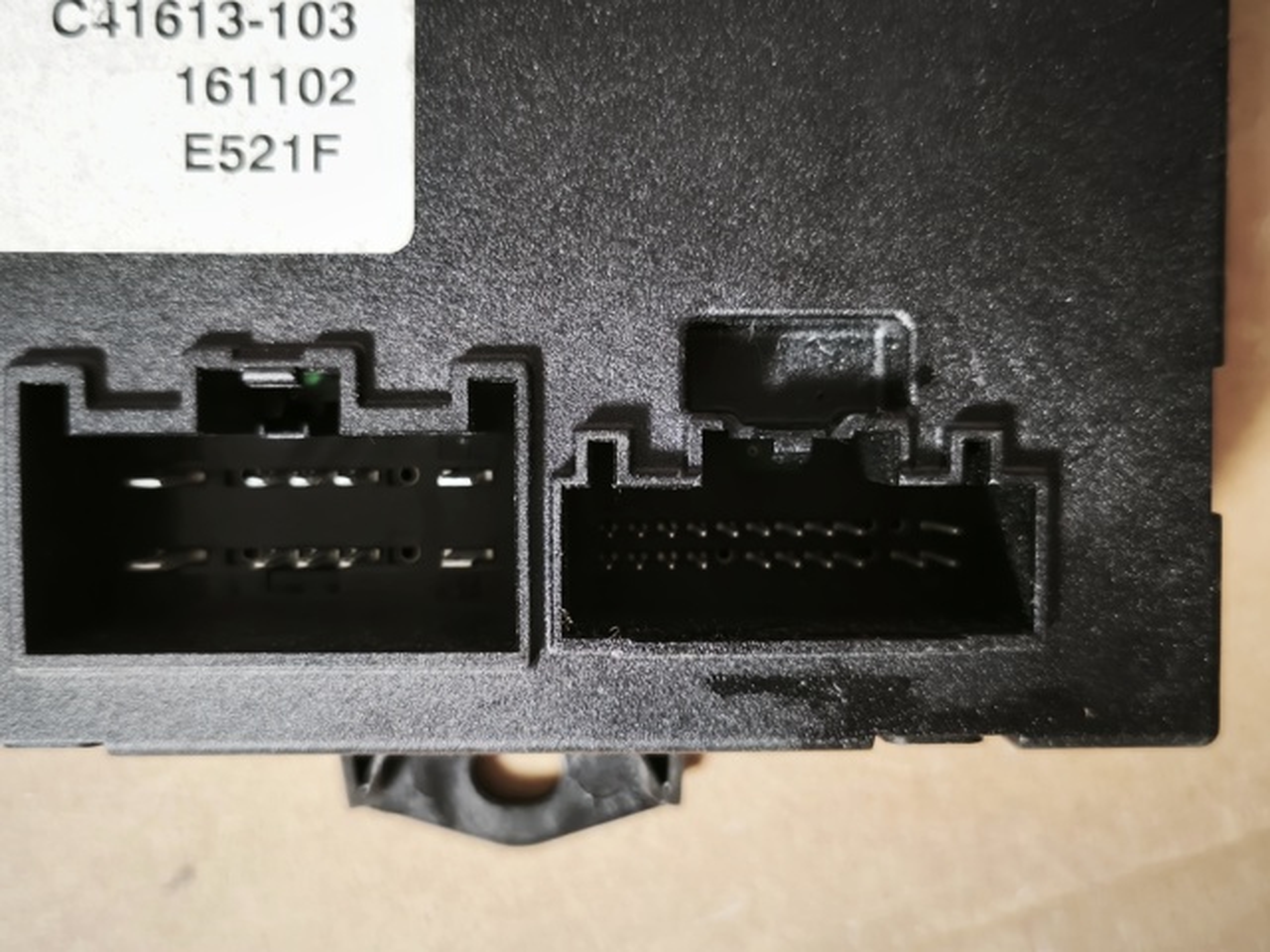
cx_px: 635
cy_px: 476
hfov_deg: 52.6
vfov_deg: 40.7
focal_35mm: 35
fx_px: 1284
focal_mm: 5.35
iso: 1600
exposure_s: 1/25
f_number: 1.7
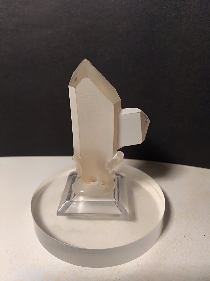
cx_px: 105
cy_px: 140
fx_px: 210
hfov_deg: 53.1
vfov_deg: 67.3
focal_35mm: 26
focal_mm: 3.54
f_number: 2
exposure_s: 1/162
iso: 100
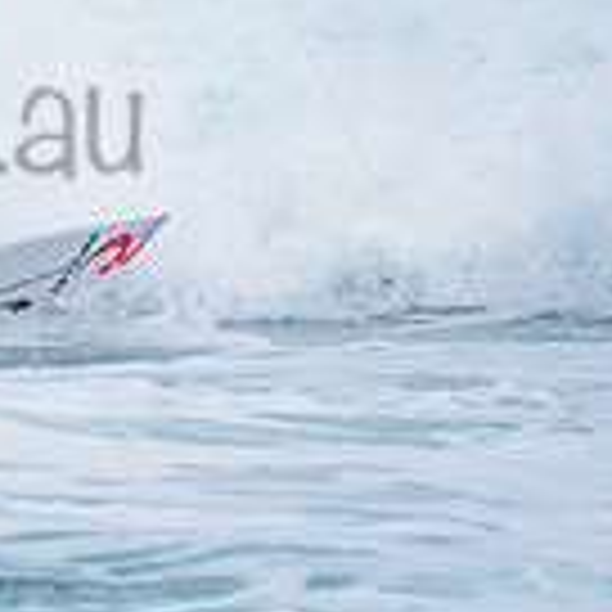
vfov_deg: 1.0
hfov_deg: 1.0
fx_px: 36244
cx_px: -333
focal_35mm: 1812
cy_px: 70
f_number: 5.6
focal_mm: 500
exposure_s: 1/2000
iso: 220
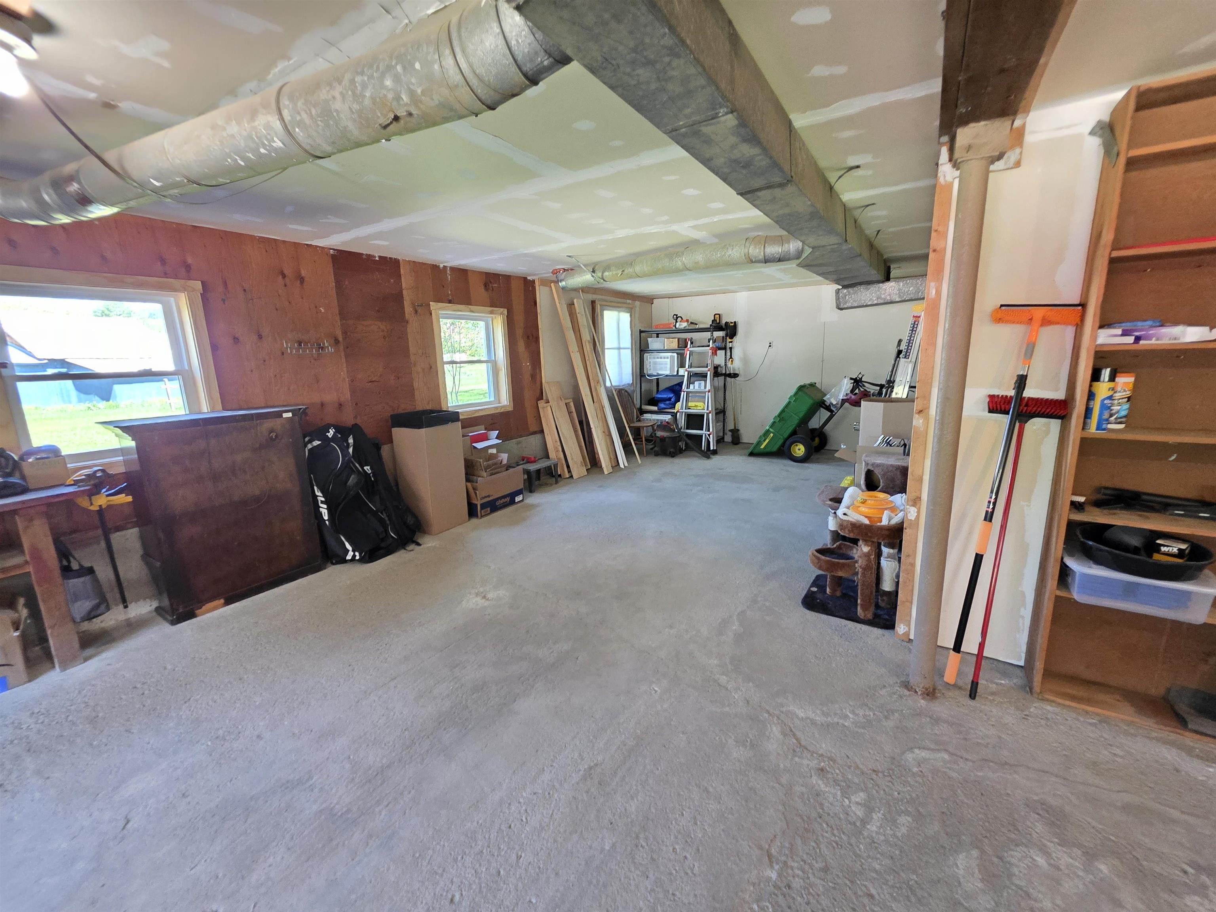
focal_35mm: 13
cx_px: 608
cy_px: 456
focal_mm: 2.2
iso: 1000
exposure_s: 1/60
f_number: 1.9
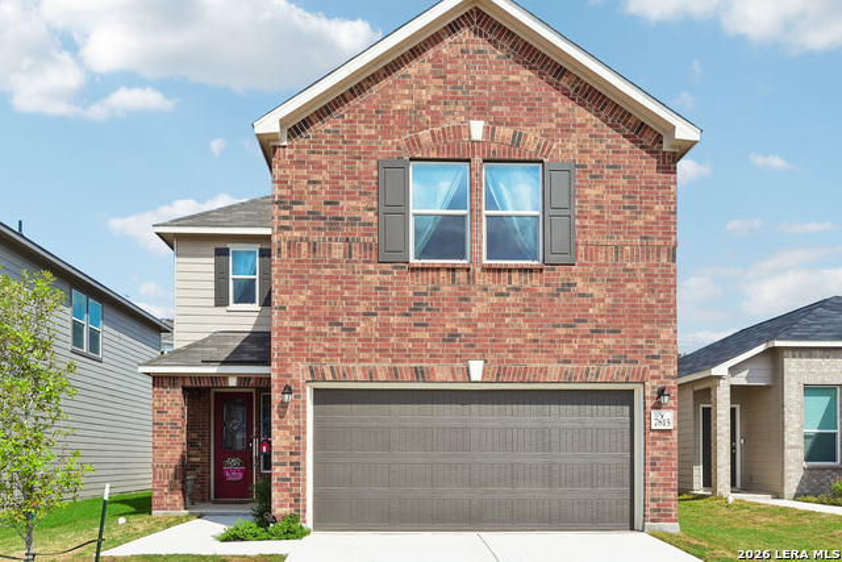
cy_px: 281
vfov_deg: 45.0
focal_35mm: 29
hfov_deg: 63.6
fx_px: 678
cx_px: 421
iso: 400
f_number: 8
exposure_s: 1/640
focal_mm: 29
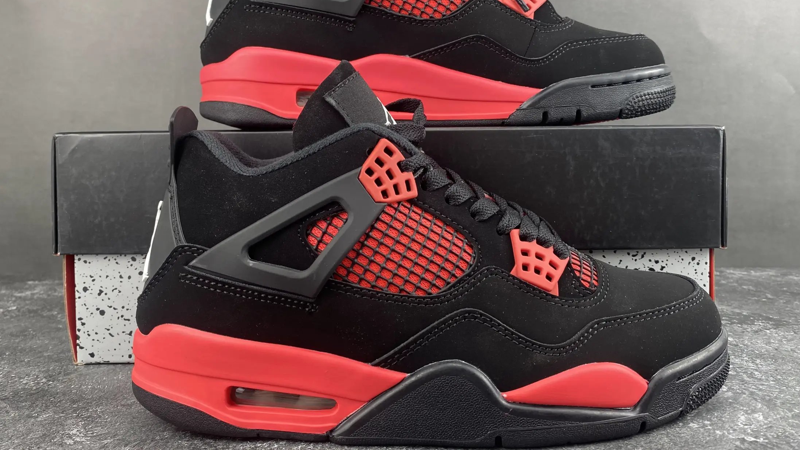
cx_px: 373
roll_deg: +0.3
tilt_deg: -1.7
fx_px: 700
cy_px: 153
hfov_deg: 59.4
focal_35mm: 33
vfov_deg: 35.3
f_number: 1.8
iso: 64
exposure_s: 1/100
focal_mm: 4.25
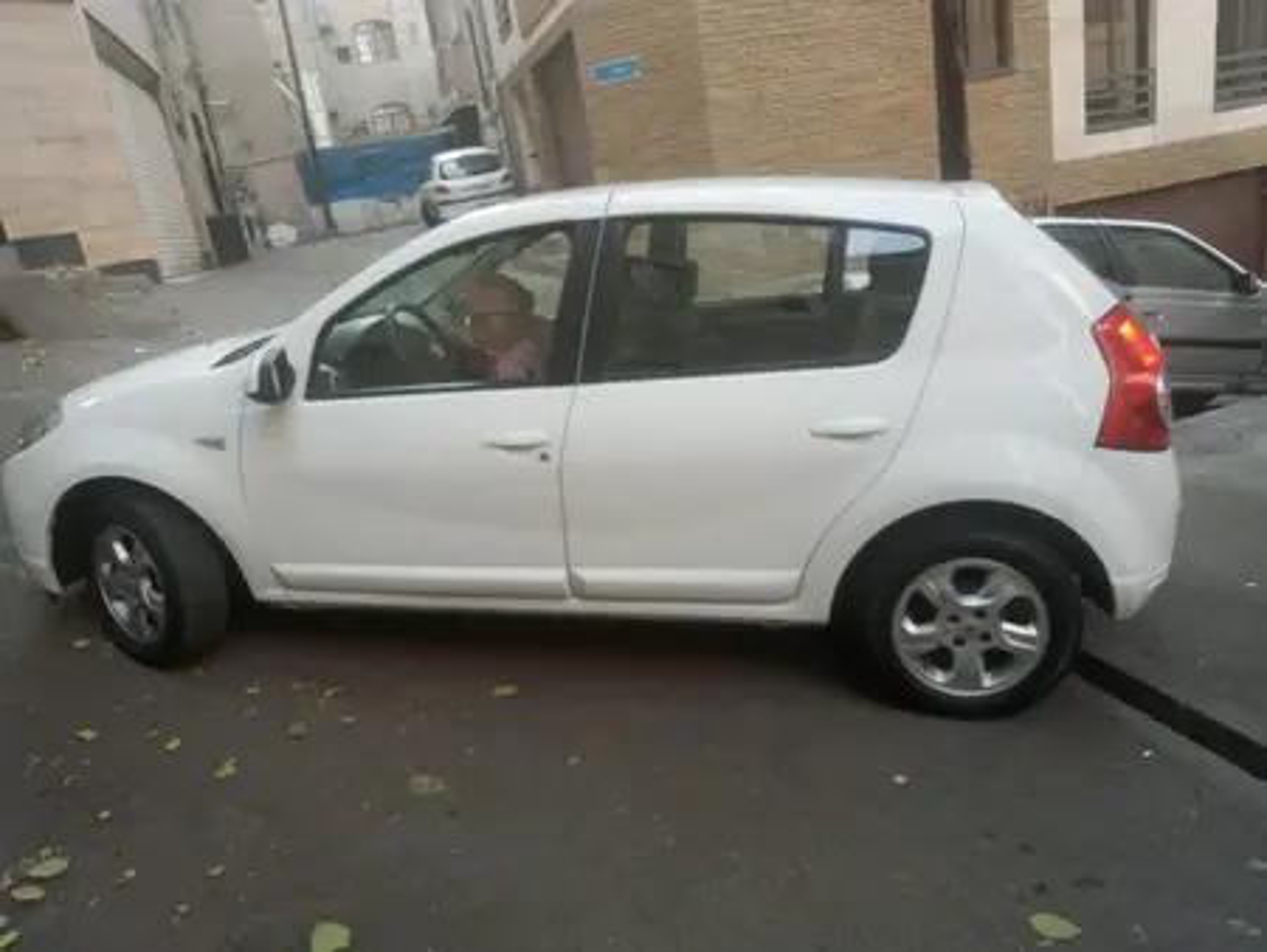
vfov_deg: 43.0
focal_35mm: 33
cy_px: 476
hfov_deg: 55.3
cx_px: 634
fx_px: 1208
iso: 160
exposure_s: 1/50
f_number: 2.8
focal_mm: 4.52
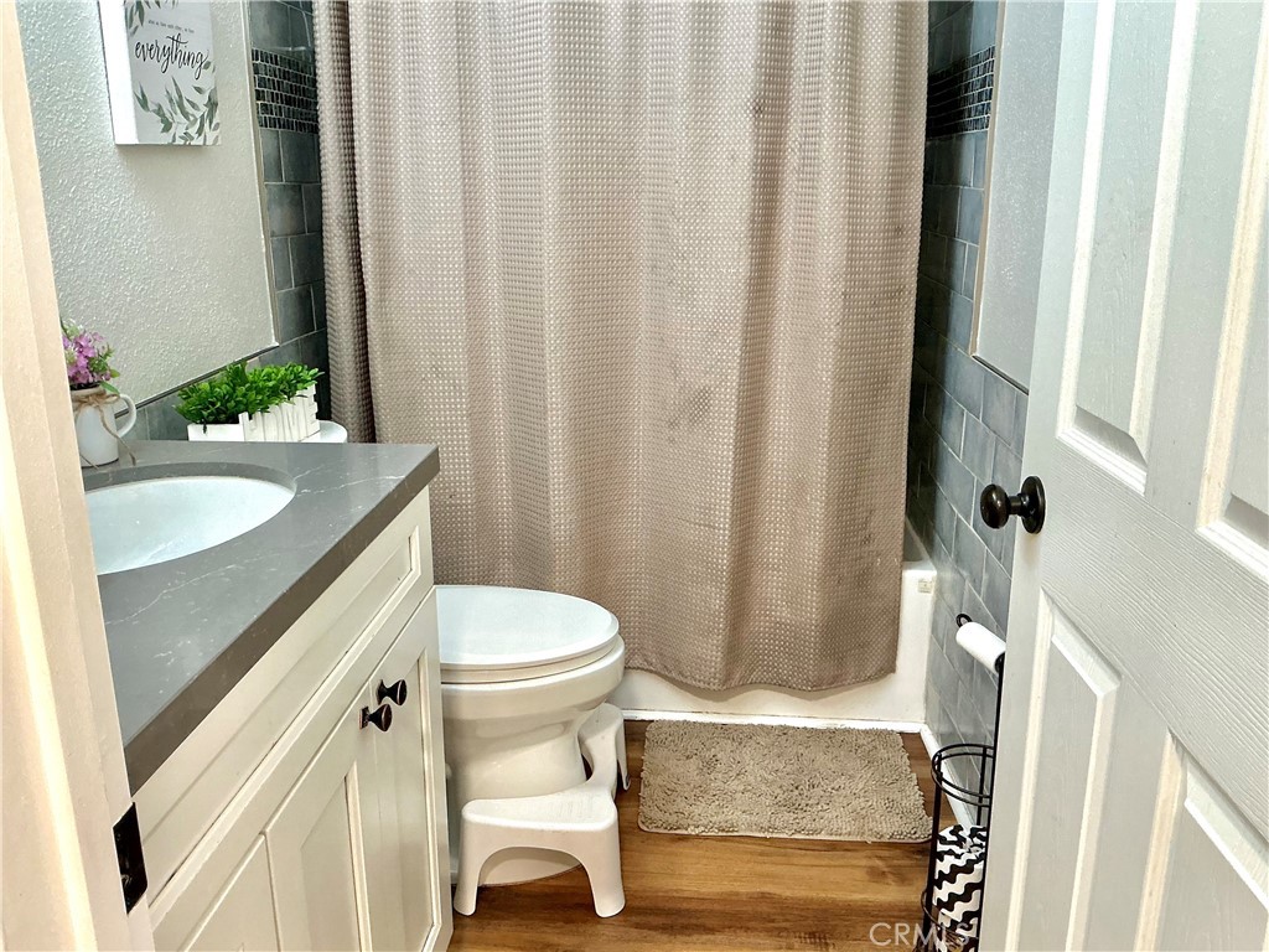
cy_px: 476
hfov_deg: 61.7
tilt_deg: -15.5
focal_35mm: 29
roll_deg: +1.0
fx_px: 1063
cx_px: 634
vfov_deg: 48.2
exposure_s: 1/60
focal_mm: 3
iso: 125
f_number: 1.8
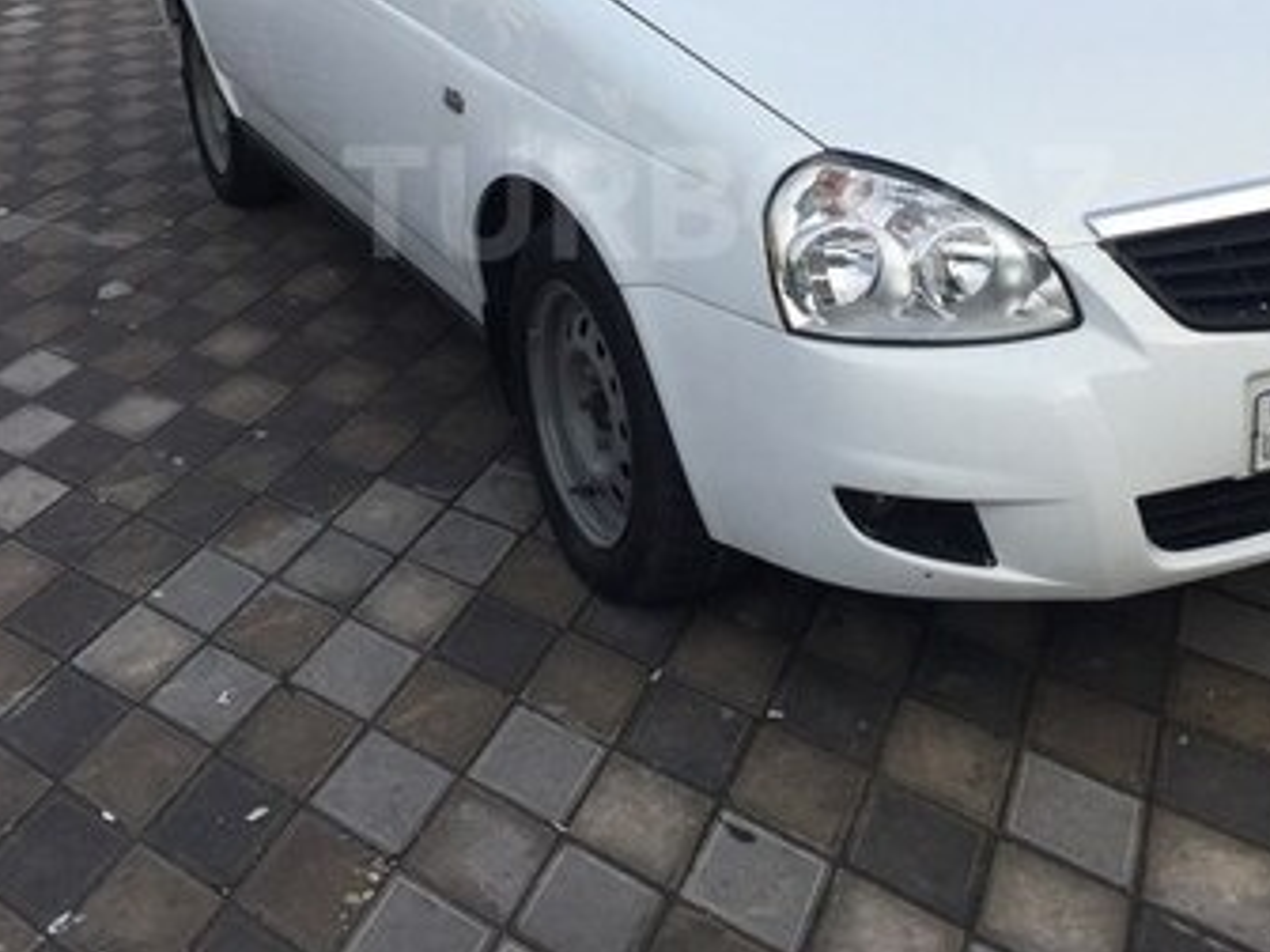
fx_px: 2091
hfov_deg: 33.7
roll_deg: +3.1
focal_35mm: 57
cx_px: 729
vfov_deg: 25.3
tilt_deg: -15.2
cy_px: 202
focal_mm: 4.15
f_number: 2.2
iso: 32
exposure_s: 1/1319
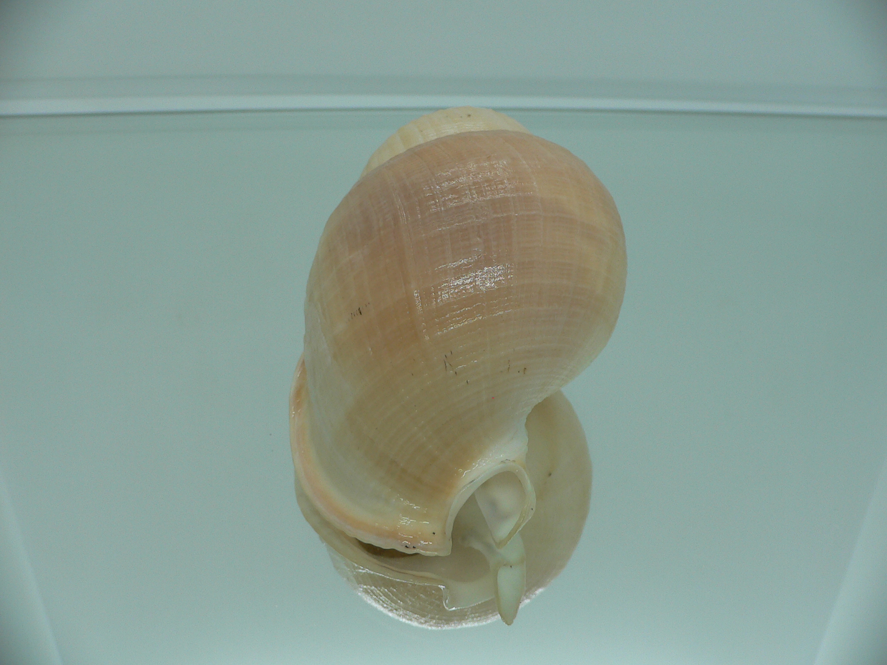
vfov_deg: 40.7
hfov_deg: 52.6
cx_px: 444
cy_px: 332
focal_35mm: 35
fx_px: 897
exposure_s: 1/60
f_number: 2.8
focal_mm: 4.6
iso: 80
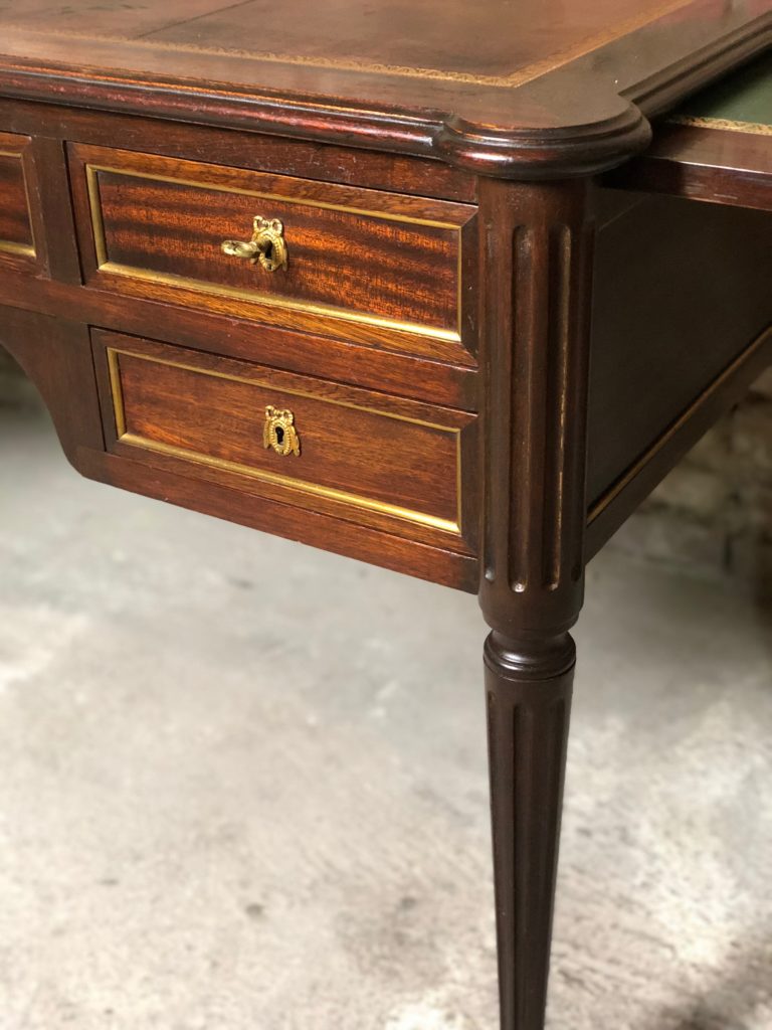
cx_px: 386
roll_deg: +2.5
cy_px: 515
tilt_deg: -28.1
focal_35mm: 52
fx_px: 1546
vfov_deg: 36.8
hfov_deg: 28.0
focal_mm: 6
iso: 160
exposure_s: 1/8
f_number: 2.4
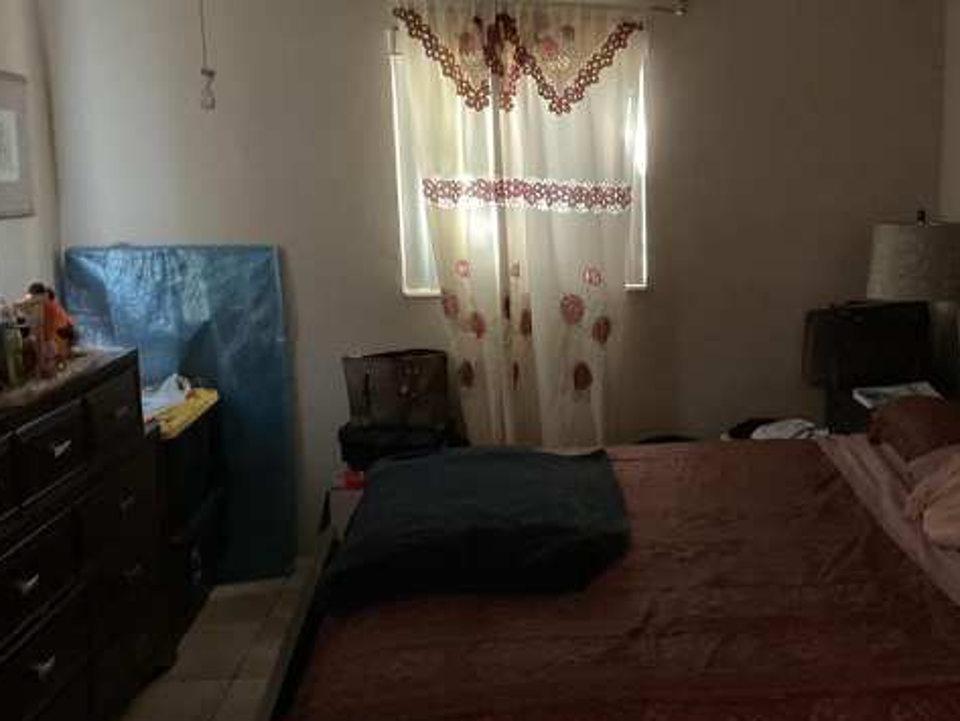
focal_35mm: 49
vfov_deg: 29.7
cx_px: 672
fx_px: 1359
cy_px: 382
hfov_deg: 38.3
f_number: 1.8
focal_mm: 3
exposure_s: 1/15
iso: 640
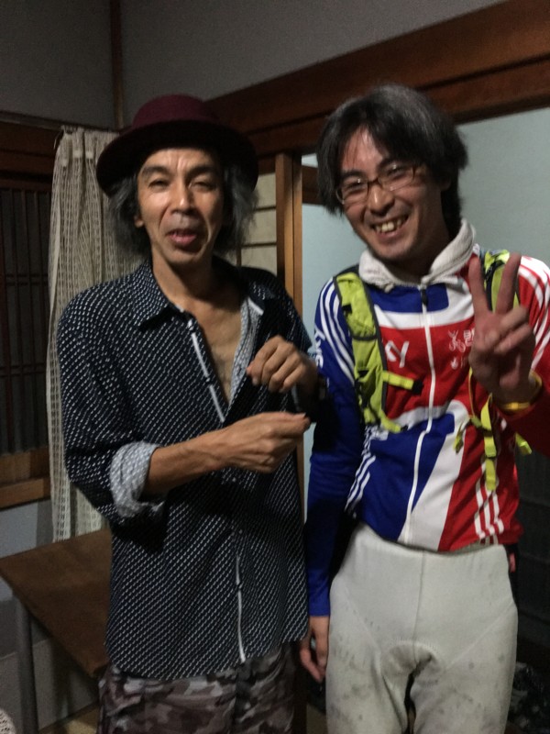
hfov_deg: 48.2
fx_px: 614
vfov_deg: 61.7
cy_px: 367
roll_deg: +0.9
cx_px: 275
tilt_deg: -6.1
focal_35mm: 29
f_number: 2.2
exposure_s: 1/15
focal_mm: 4.15
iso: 400
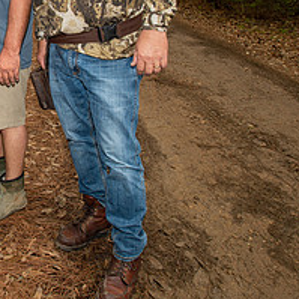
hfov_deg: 35.9
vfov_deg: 38.4
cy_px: 57
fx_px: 410
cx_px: -3
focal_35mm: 42
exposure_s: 1/125
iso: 125
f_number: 5
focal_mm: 17
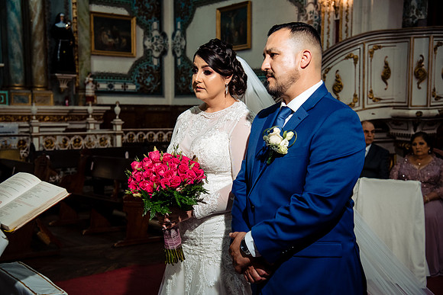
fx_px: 615
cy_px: 148
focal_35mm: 50
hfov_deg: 39.6
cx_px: 222
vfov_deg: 27.0
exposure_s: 1/125
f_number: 5
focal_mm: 50
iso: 2000
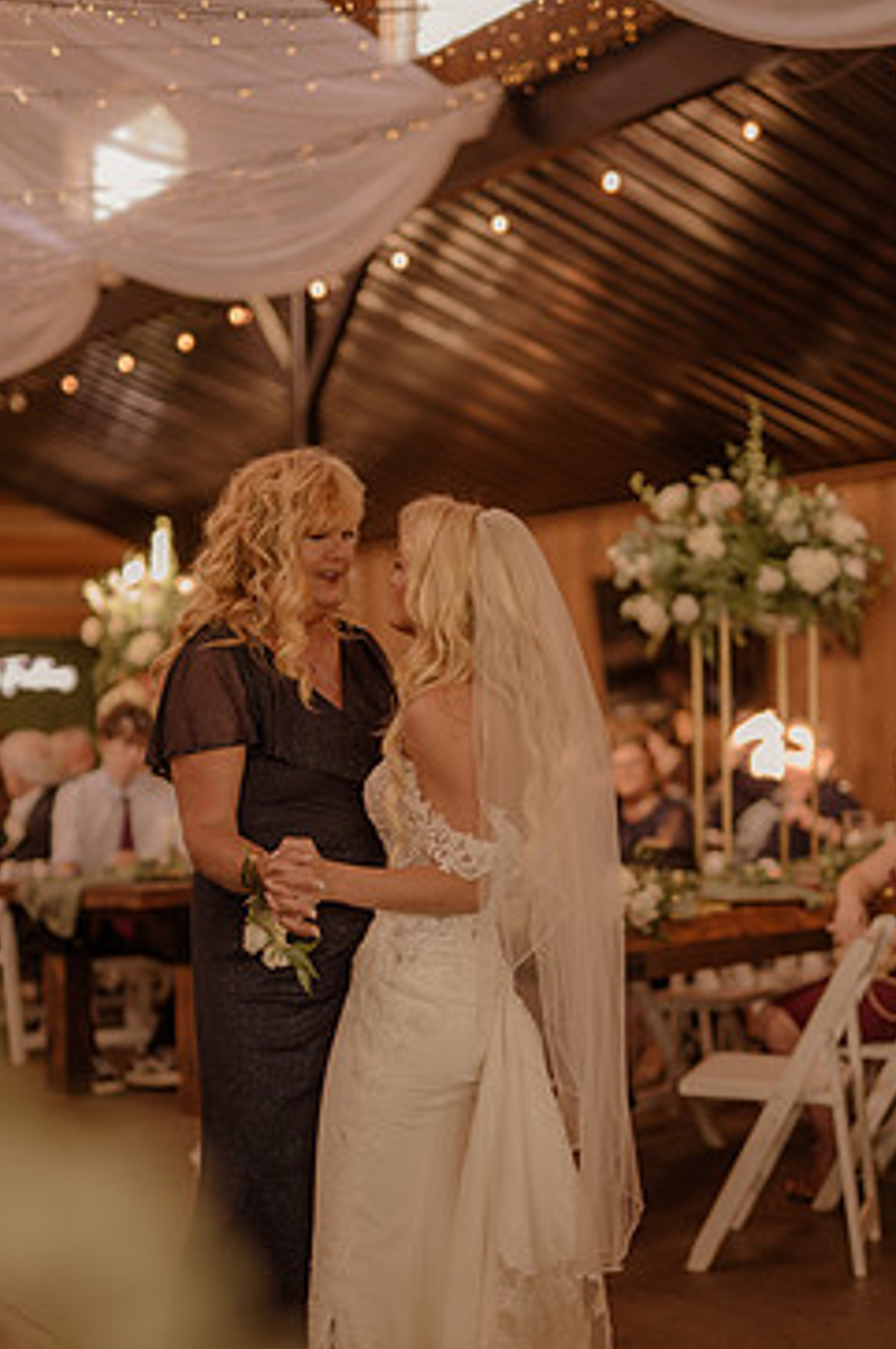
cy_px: 714
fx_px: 2321
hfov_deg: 21.8
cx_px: 429
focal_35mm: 62
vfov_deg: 32.4
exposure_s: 1/200
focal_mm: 50
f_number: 2
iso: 200
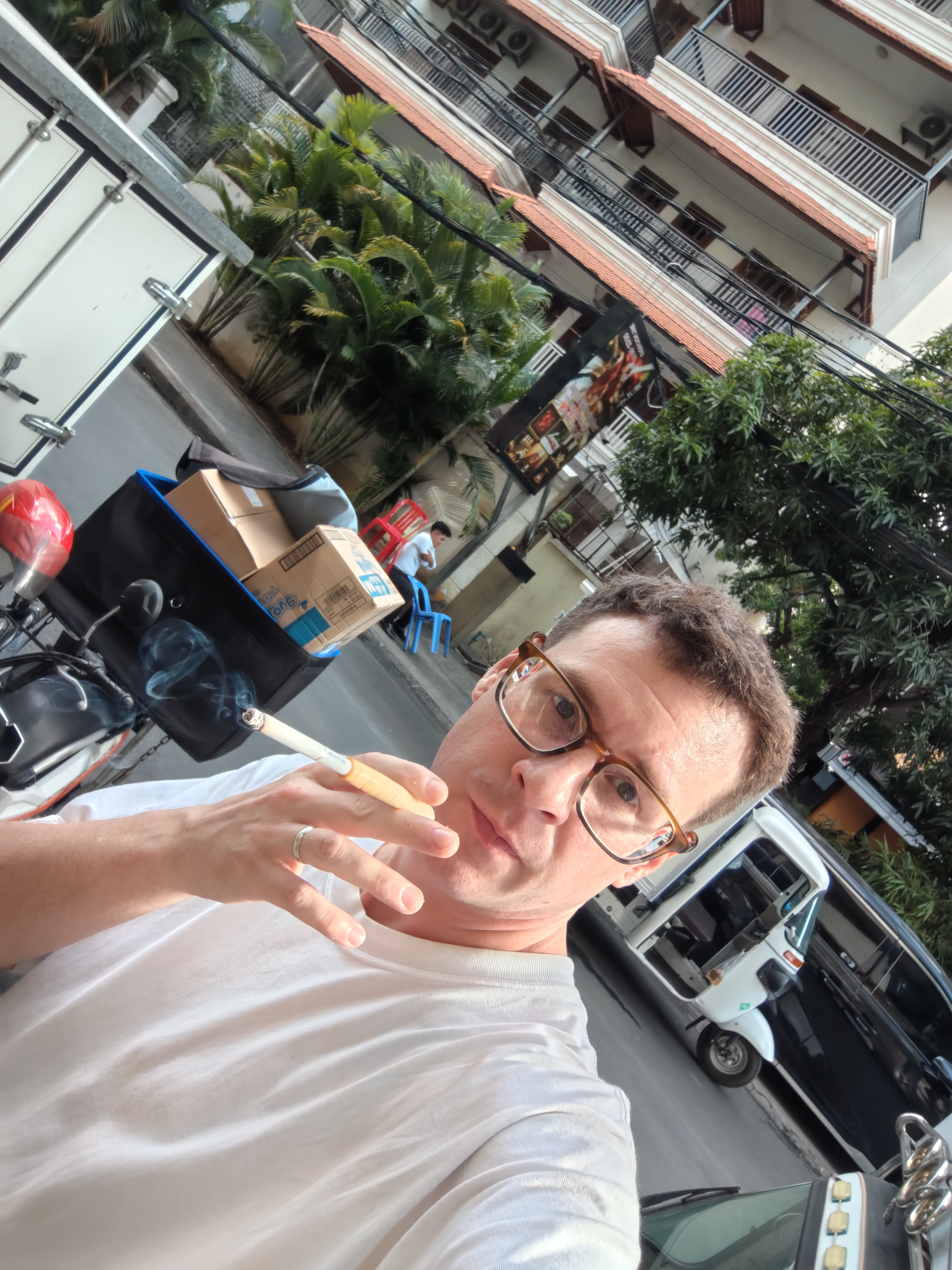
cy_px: 635
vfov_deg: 67.3
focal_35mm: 26
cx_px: 476
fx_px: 953
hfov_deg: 53.1
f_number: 2
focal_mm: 2.77
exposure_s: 1/135
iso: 100
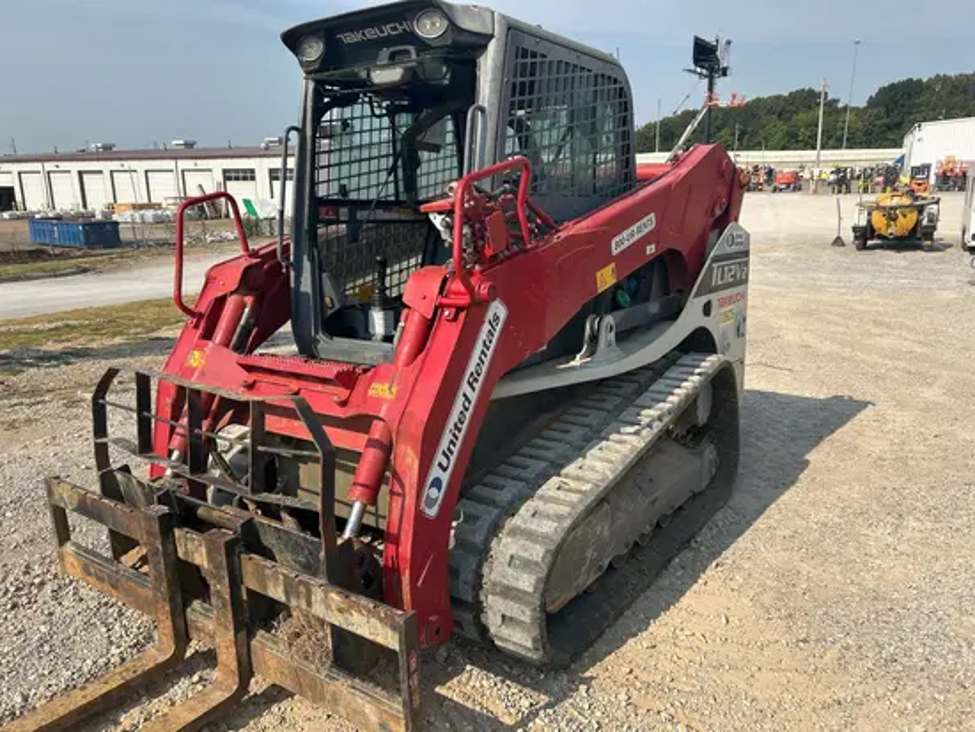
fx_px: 733
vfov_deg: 53.1
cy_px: 366
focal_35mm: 26
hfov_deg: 67.3
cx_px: 488
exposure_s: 1/3968
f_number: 1.5
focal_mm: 5.7
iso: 50
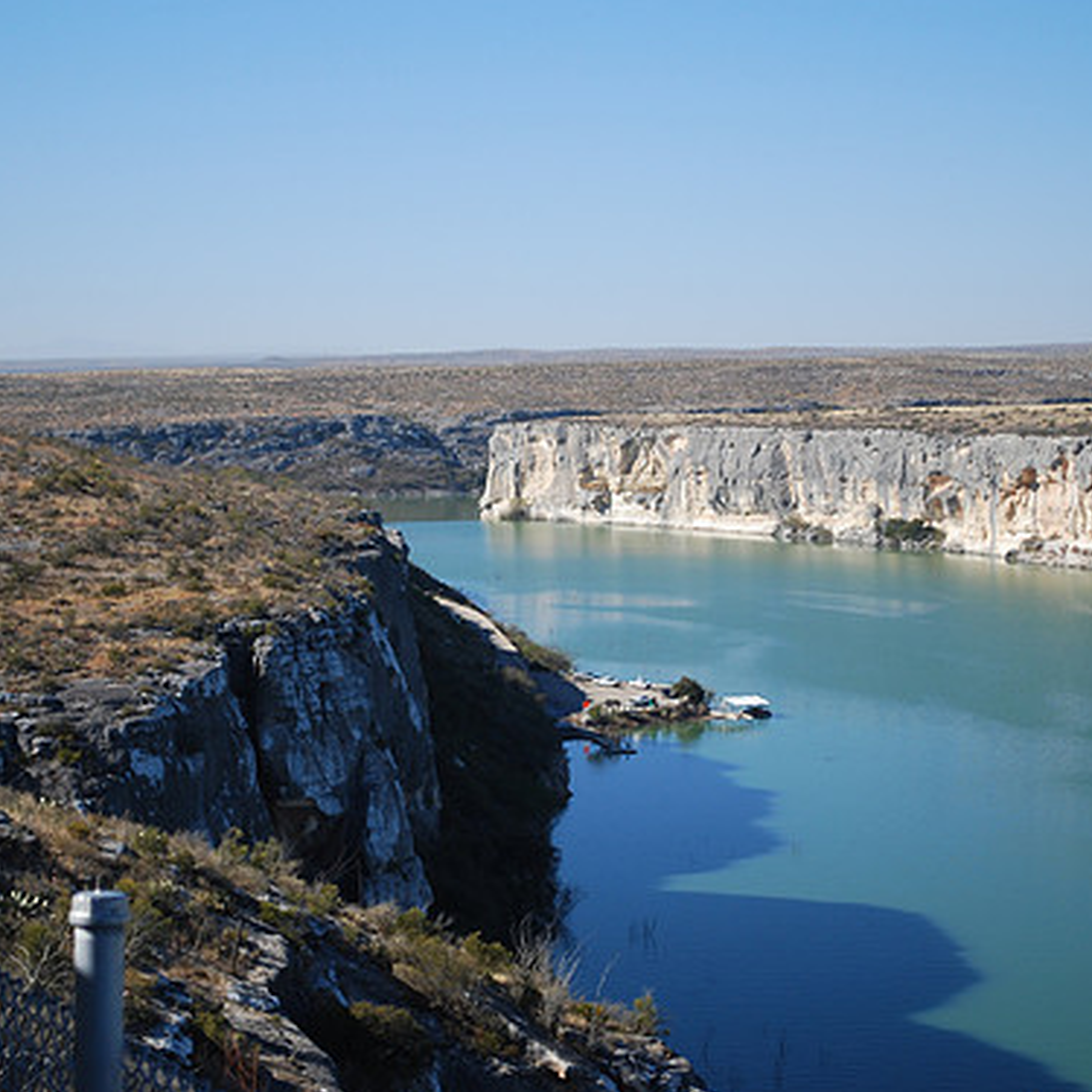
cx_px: 536
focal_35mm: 109
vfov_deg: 16.0
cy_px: 536
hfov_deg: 16.0
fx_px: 3878
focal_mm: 55
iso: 140
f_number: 5.6
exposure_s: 1/125
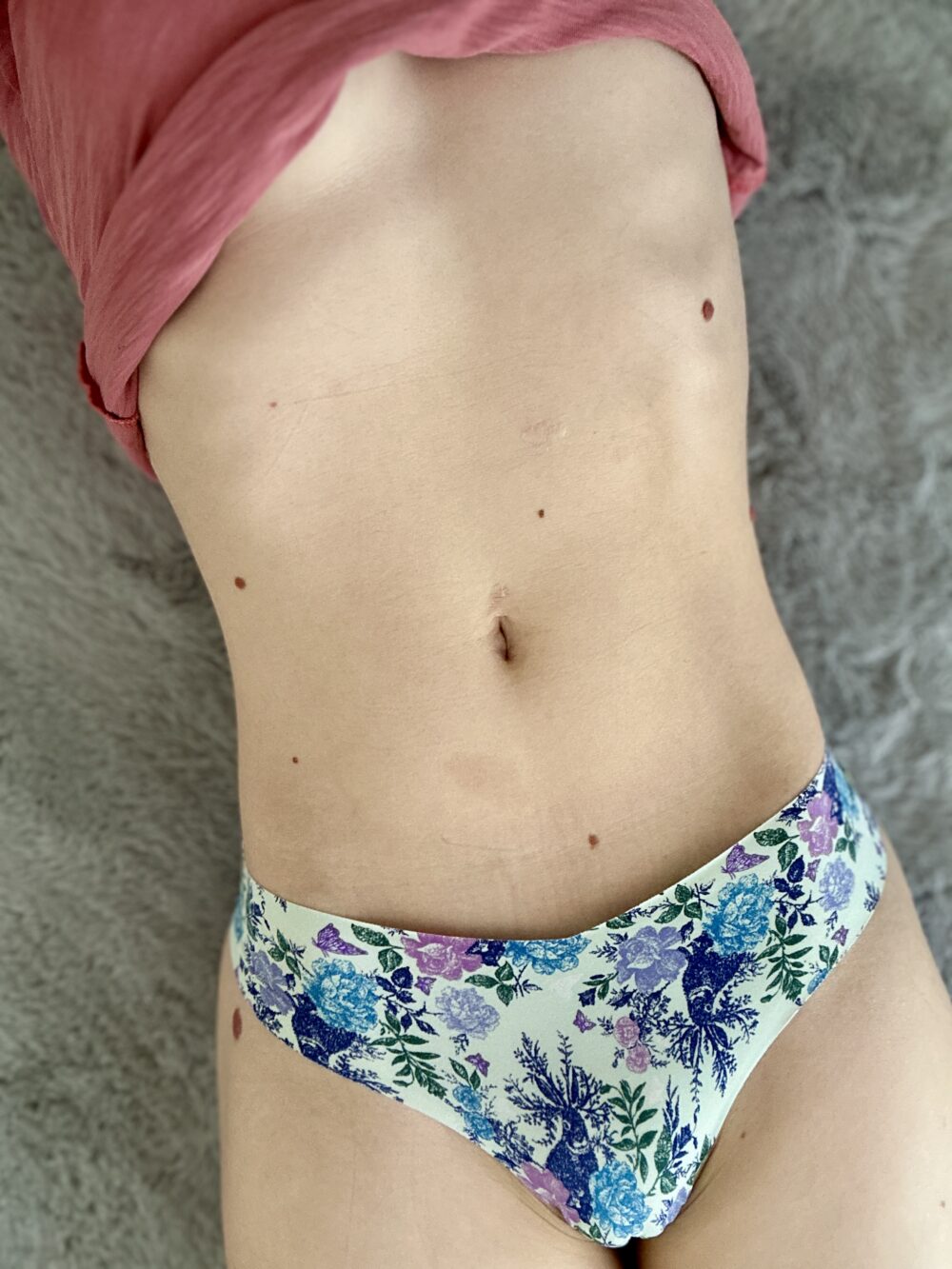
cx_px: 476
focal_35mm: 30
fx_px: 1100
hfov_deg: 46.8
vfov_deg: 60.0
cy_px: 634
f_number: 1.9
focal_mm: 2.69
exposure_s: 1/60
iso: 100
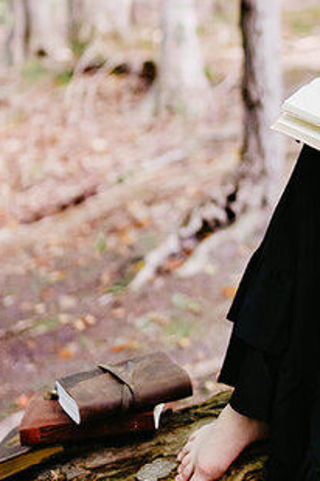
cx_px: 489
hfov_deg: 9.8
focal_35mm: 136
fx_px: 1813
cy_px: 146
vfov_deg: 15.0
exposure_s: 1/1250
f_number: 1.4
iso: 800
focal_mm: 35
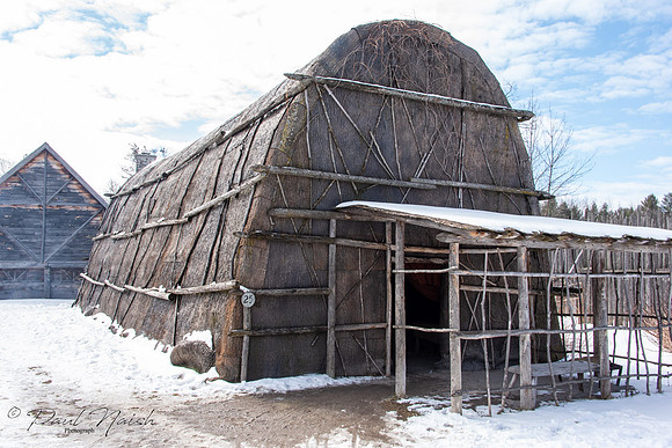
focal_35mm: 32
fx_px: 597
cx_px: 336
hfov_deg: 58.7
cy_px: 224
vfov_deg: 41.1
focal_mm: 32
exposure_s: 1/60
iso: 450
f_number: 22
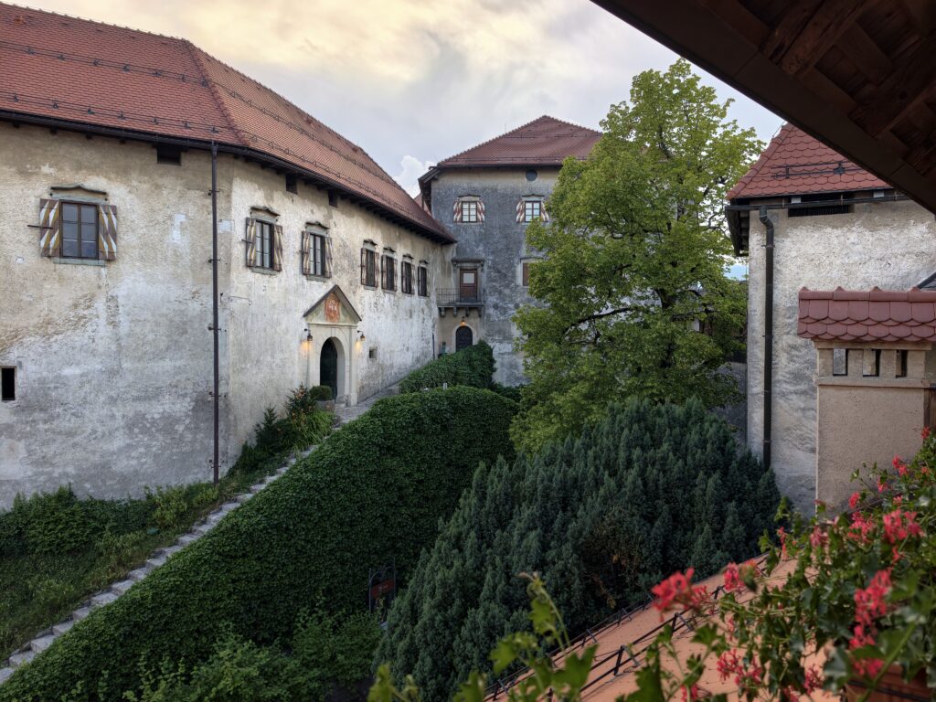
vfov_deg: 56.8
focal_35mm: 24
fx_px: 649
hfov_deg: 71.6
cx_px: 468
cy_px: 351
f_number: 1.57
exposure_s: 1/206
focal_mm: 7
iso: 72
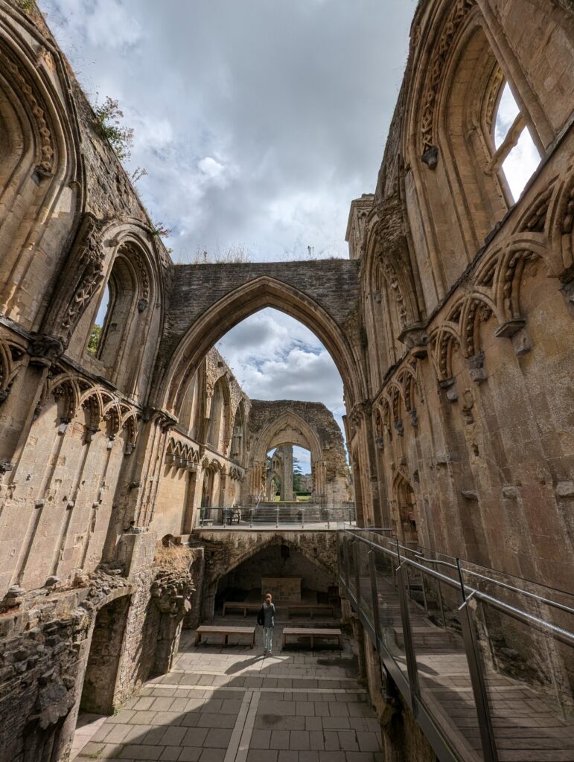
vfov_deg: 106.1
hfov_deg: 90.1
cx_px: 287
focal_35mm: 13
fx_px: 287
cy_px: 381
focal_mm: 1.95
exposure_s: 1/5525
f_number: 2.2
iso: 41
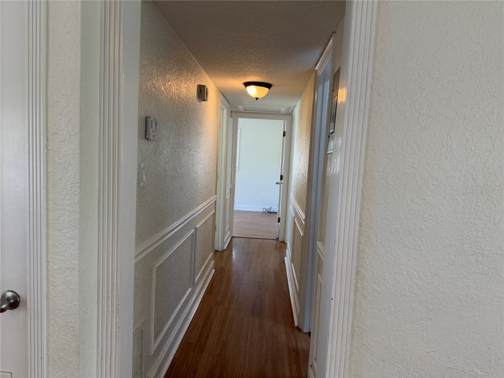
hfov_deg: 71.6
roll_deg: -2.9
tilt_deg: -4.6
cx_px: 252
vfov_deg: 56.8
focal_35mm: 24
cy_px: 189
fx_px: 349
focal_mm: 6.76
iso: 160
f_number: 1.78
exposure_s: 1/120
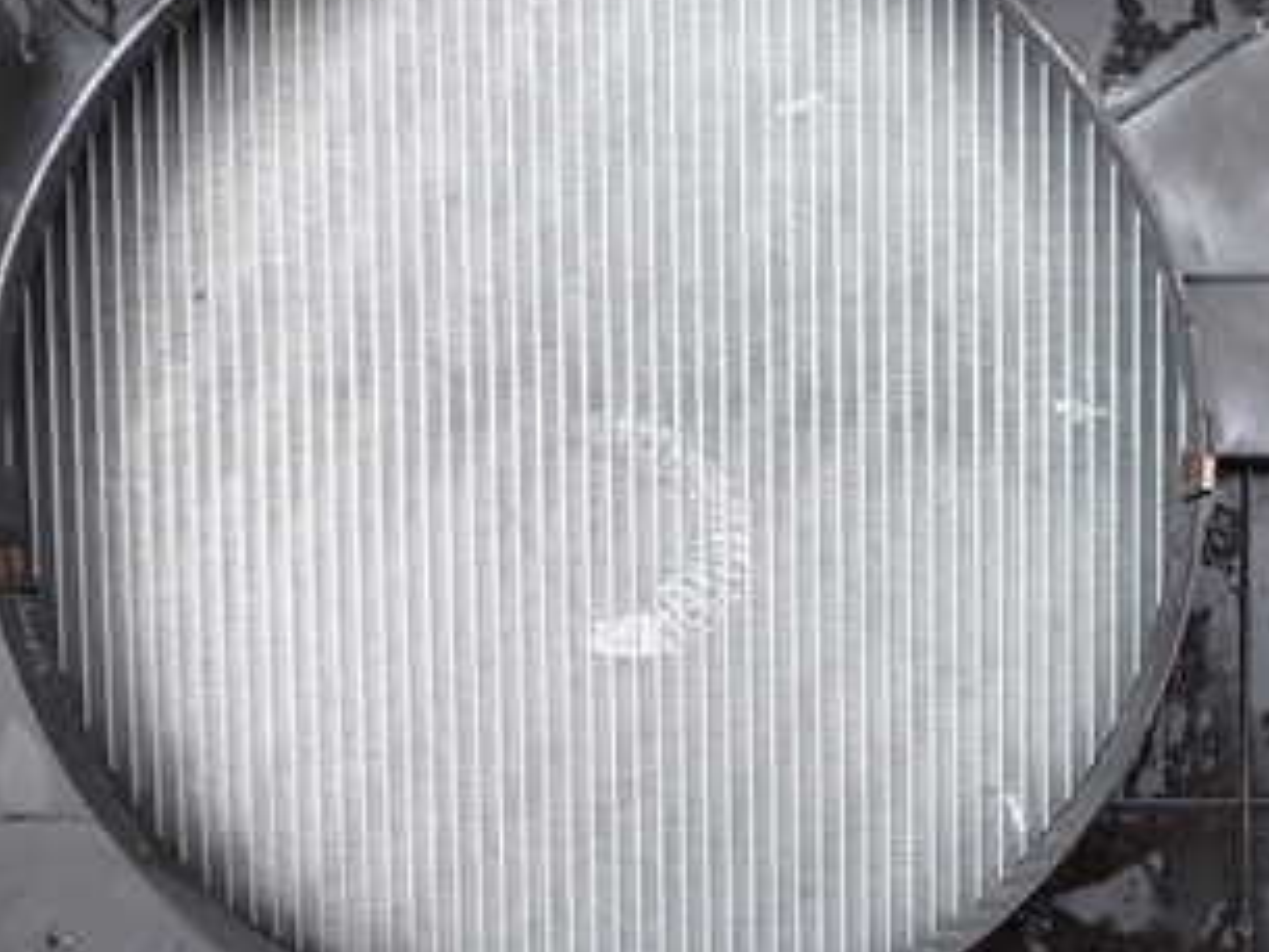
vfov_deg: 24.8
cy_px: 570
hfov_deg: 32.6
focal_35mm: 59
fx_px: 2164
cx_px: 774
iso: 100
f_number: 2.3
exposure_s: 1/100
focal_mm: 5.4
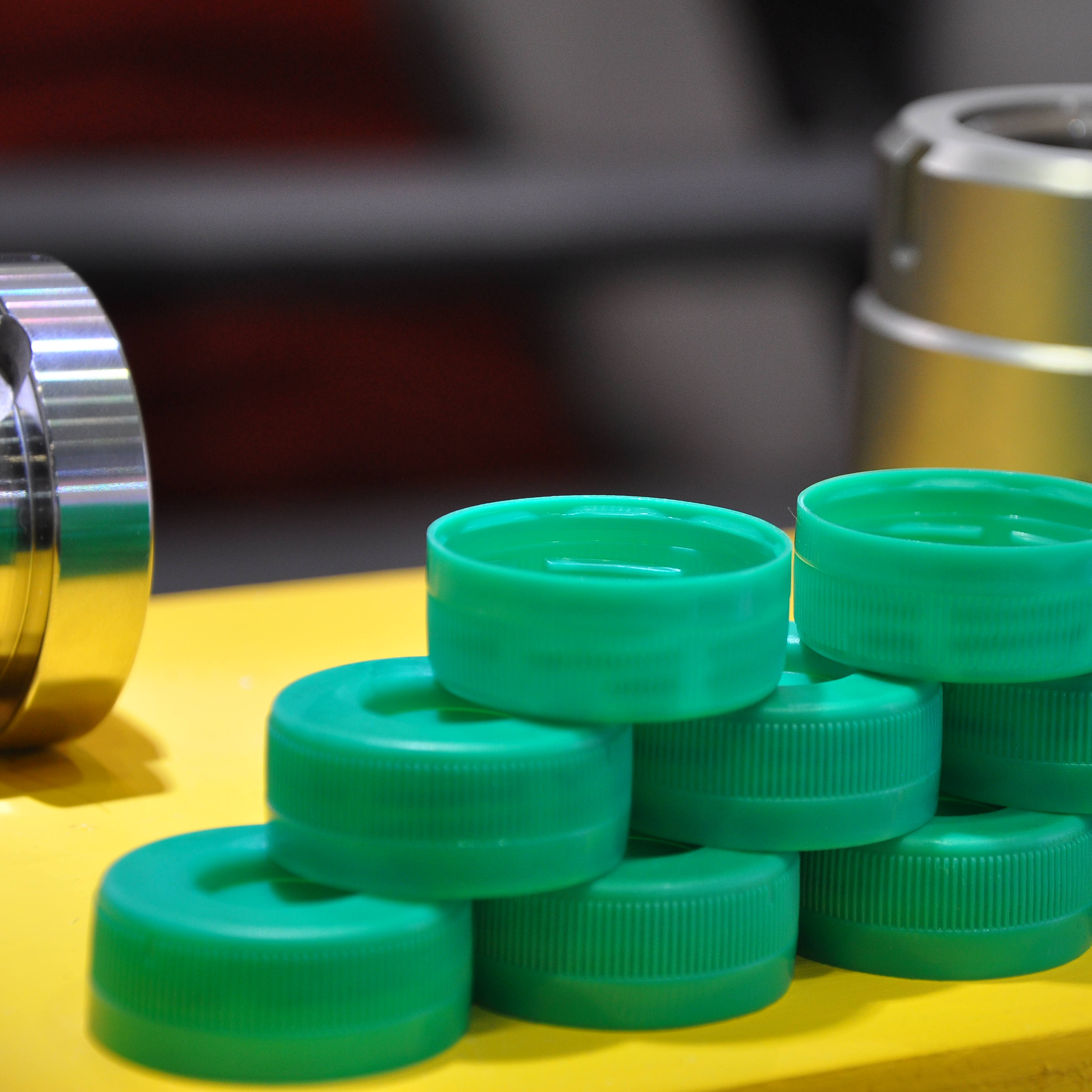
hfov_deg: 12.9
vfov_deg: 12.9
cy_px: 543
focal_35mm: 135
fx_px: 4818
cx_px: 812
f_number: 5.3
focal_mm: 70
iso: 360
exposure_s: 1/40
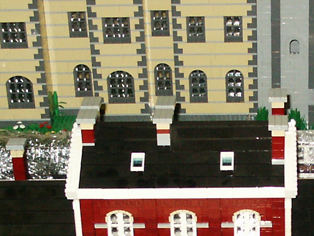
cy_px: 242
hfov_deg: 14.9
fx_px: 1188
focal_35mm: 131
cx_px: 271
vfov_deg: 11.2
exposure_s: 1/45
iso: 200
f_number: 3
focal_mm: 7.2
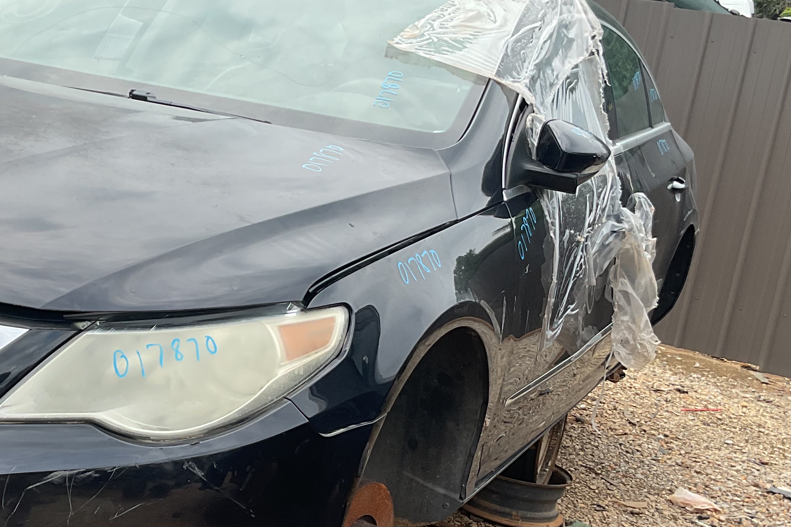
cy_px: 337
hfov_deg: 32.6
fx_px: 1340
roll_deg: -8.4
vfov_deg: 22.2
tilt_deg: -15.0
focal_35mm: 61
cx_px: 252
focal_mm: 3
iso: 16
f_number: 1.8
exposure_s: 1/739
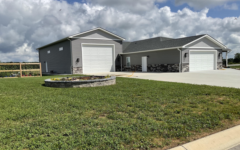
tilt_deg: -4.7
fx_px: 203
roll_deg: +1.9
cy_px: 81
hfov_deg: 61.2
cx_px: 120
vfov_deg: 40.6
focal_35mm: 31
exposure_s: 1/3534
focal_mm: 3
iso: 16
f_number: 1.8
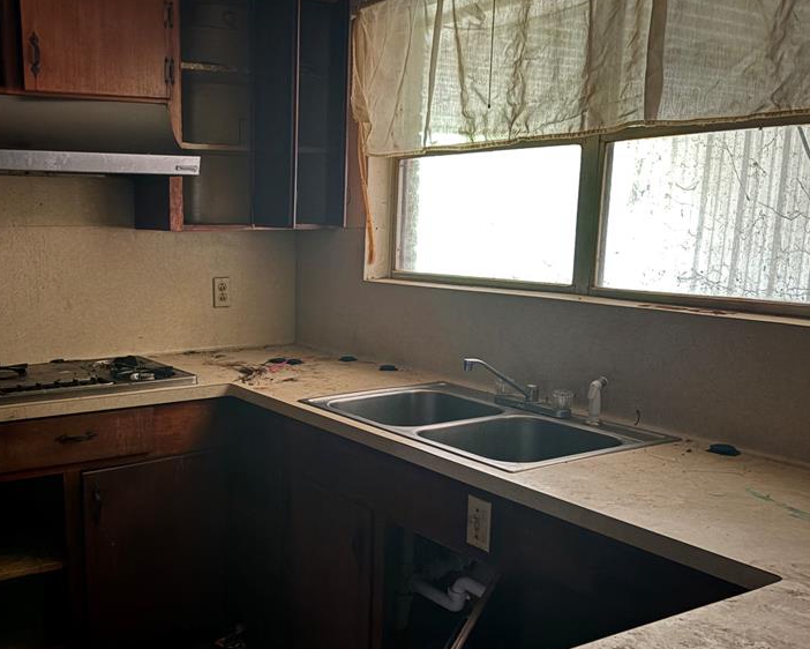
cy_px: 398
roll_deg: +1.4
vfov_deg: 39.9
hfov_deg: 47.7
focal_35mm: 37
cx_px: 228
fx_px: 887
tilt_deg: -11.8
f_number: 1.6
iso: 640
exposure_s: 1/5
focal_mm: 5.96
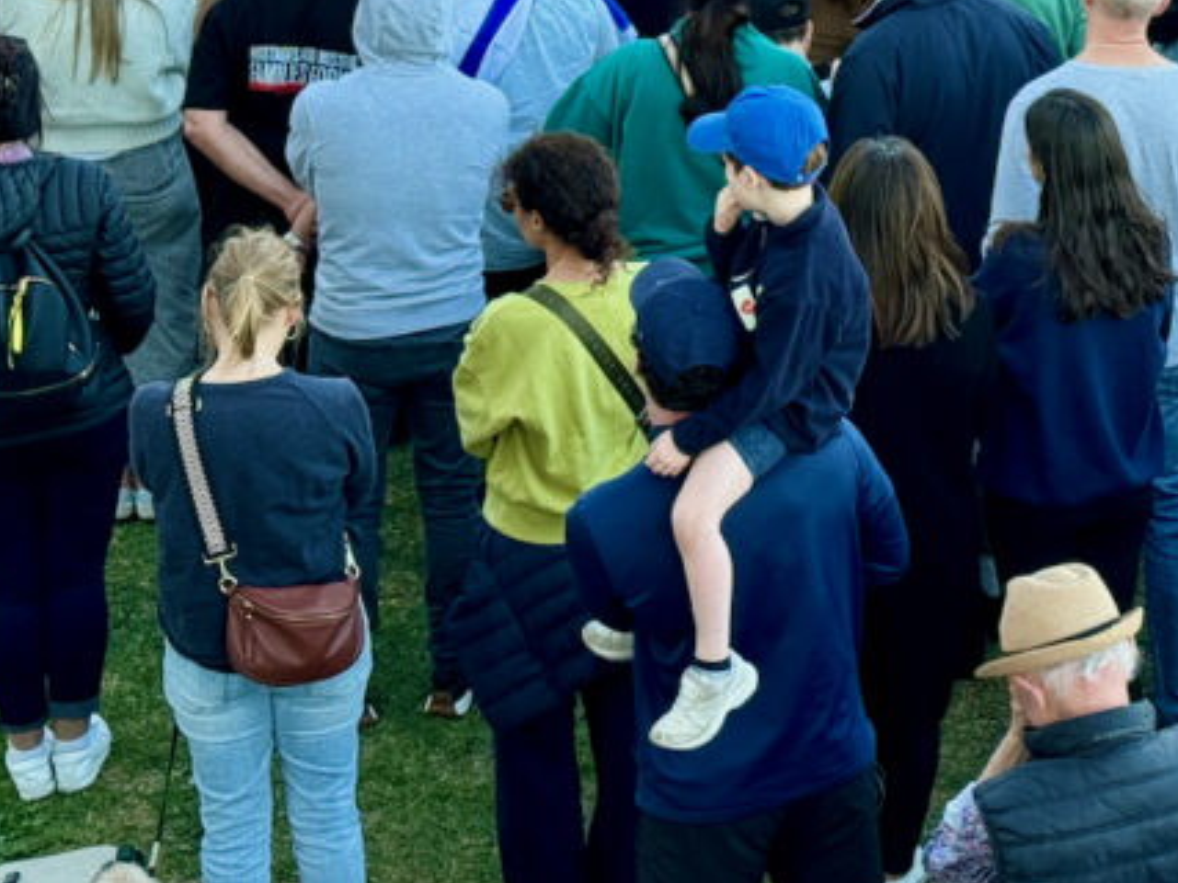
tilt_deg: -16.2
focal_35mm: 120
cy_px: -54
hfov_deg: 16.1
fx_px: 4083
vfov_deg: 12.2
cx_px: 1181
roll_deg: +0.9
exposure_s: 1/170
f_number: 1.78
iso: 80
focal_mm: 6.76
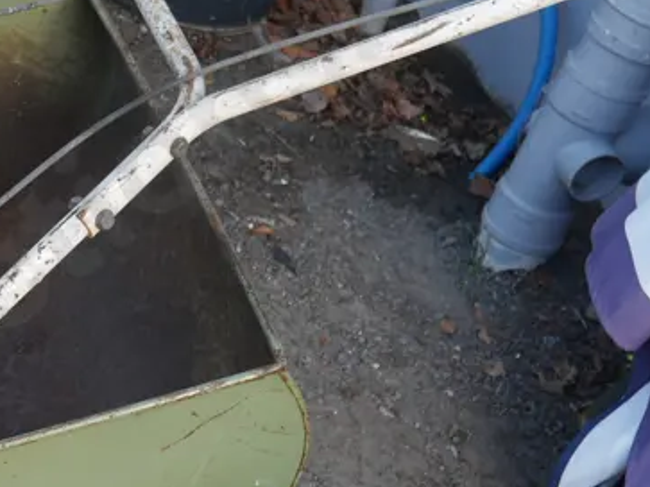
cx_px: -56
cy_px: 329
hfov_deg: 19.6
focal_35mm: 96
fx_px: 1802
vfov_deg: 15.4
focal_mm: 17
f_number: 4
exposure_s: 1/125
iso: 200
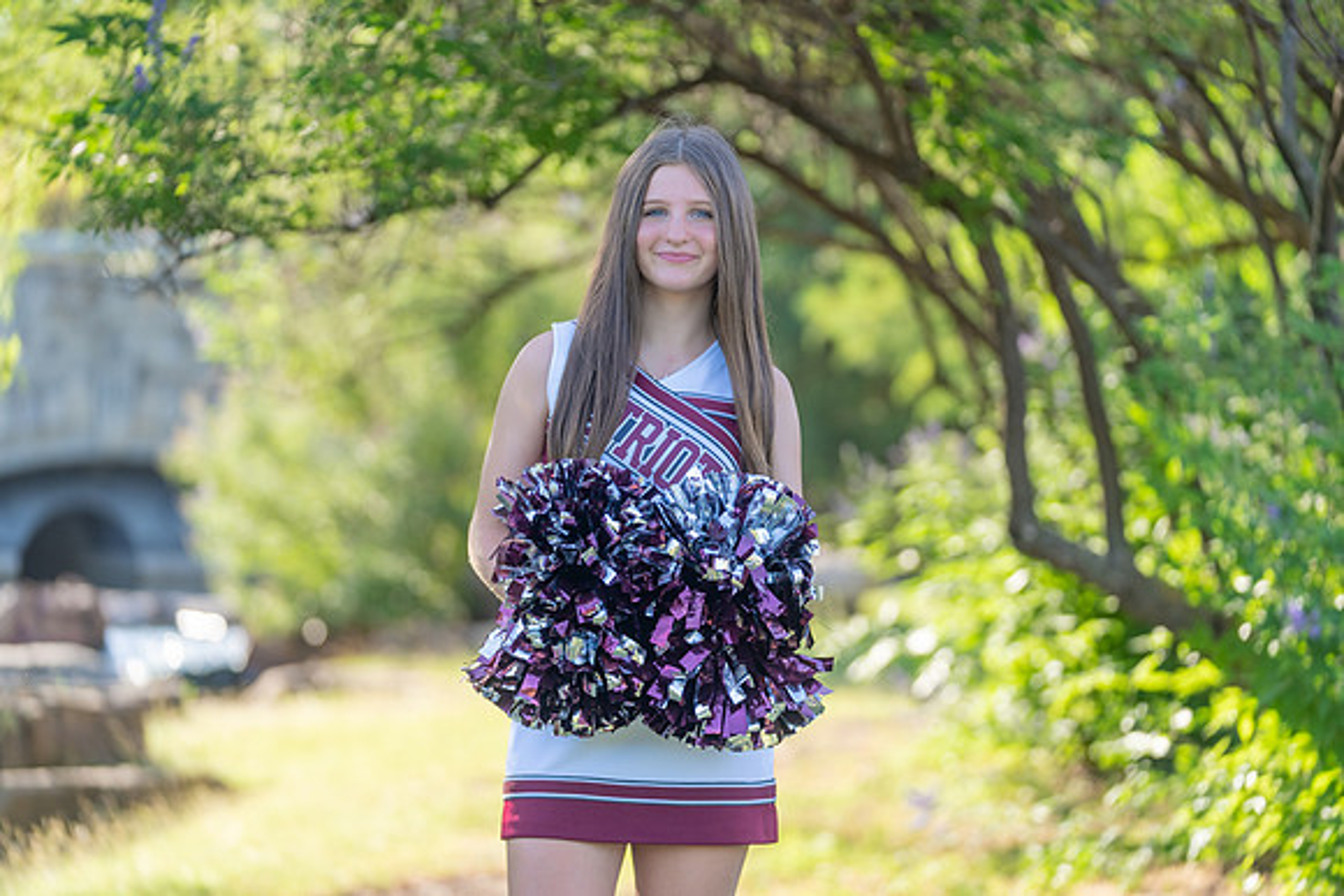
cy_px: 448
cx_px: 672
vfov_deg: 11.3
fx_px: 4518
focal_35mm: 121
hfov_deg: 16.9
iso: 125
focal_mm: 121
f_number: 2.8
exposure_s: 1/320
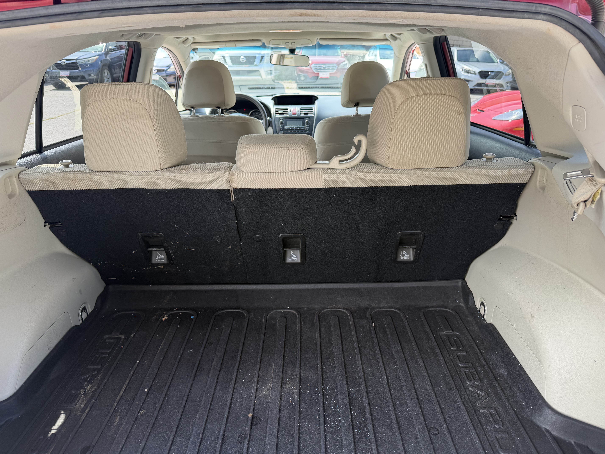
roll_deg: -4.6
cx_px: 302
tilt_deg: -22.5
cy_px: 227
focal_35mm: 24
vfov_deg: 56.8
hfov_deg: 71.6
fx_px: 419
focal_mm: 6.76
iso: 80
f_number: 1.78
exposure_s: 1/281
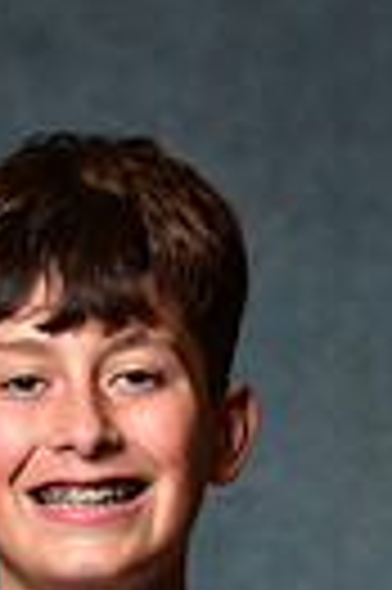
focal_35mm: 311
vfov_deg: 6.6
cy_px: 779
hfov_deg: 4.4
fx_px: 5093
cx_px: 88
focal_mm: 70
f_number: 5
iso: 100
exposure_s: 1/200
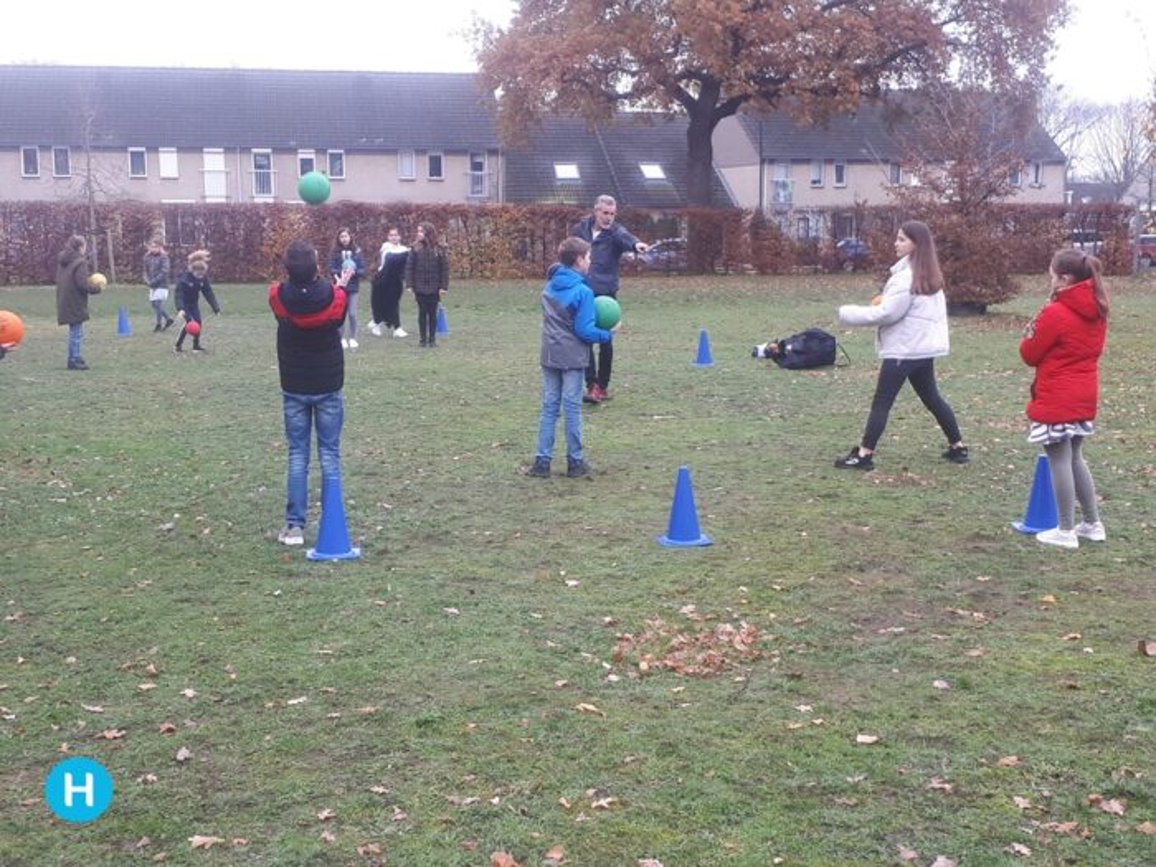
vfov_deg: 51.4
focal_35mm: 27
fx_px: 902
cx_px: 578
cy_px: 434
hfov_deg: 65.3
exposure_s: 1/50
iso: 50
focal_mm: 3.6
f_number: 1.9
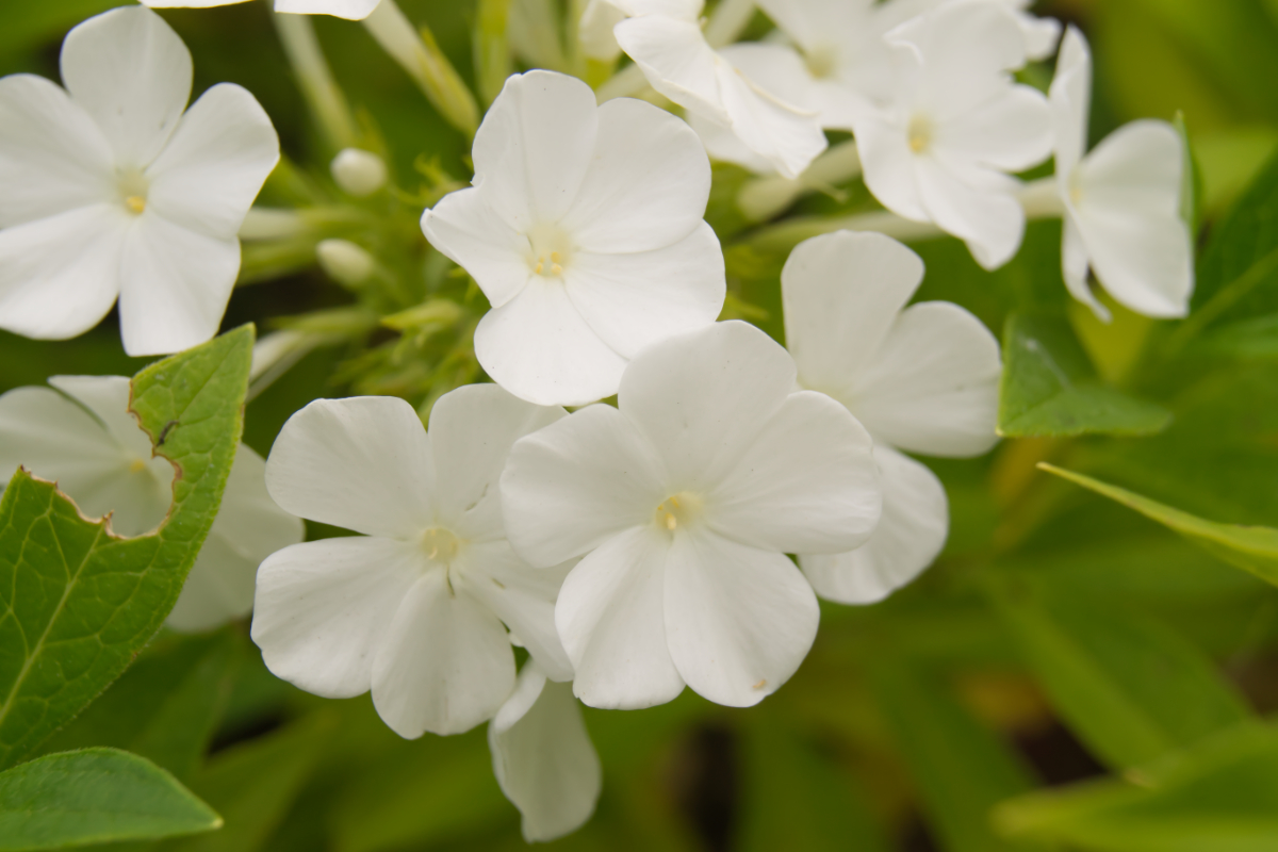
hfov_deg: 24.6
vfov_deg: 16.6
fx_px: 2929
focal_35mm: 82
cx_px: 639
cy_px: 426
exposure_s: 1/500
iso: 500
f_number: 10
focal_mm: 55
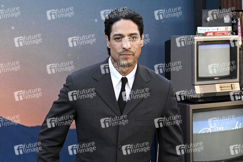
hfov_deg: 27.0
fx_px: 506
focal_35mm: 75
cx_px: 122
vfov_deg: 18.2
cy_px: 81
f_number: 7.1
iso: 800
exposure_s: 1/320
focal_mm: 75
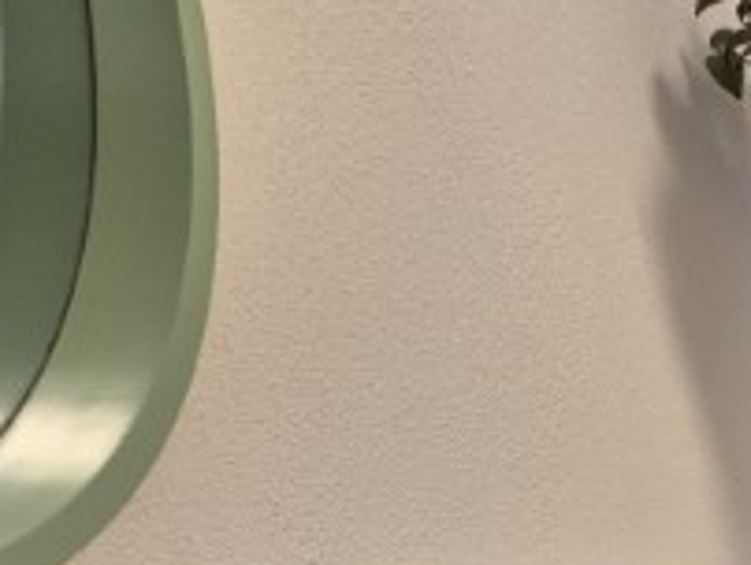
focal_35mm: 91
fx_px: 1977
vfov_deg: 14.3
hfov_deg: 17.4
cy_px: 1022
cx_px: 1364
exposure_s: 1/52
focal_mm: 5.4
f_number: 1.8
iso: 80
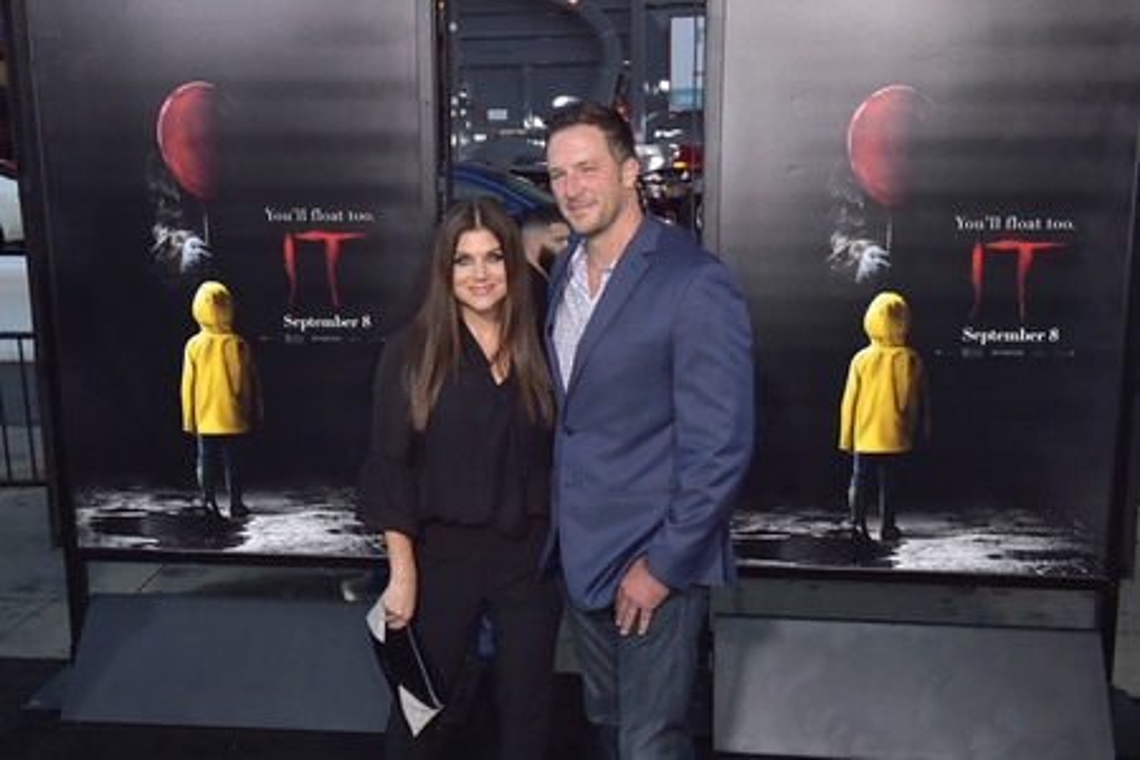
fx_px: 1140
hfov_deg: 53.1
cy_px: 380
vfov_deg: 36.9
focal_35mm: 36
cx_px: 570
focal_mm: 36
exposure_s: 1/320
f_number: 6.3
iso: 640
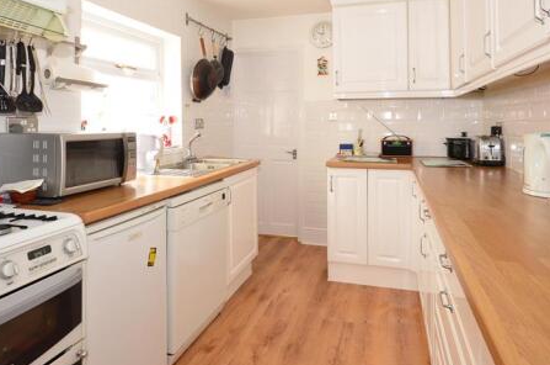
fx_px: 335
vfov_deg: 55.7
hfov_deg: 78.6
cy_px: 118
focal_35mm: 22
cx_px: 288
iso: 640
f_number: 6.3
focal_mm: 10
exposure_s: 1/5
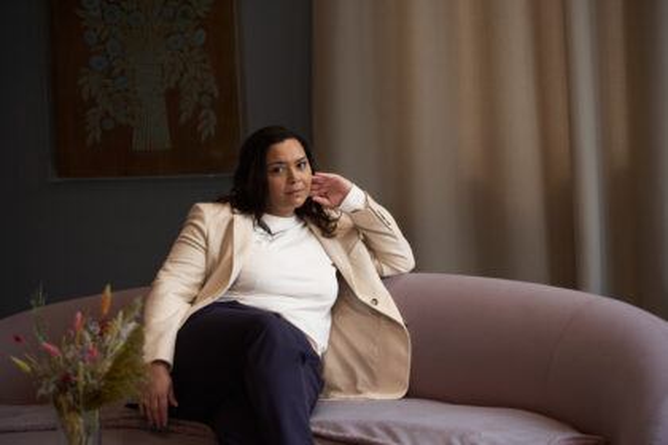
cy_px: 222
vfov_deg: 13.0
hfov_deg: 19.5
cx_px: 334
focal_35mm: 105
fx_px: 1948
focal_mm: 105
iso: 400
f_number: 4
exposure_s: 1/125
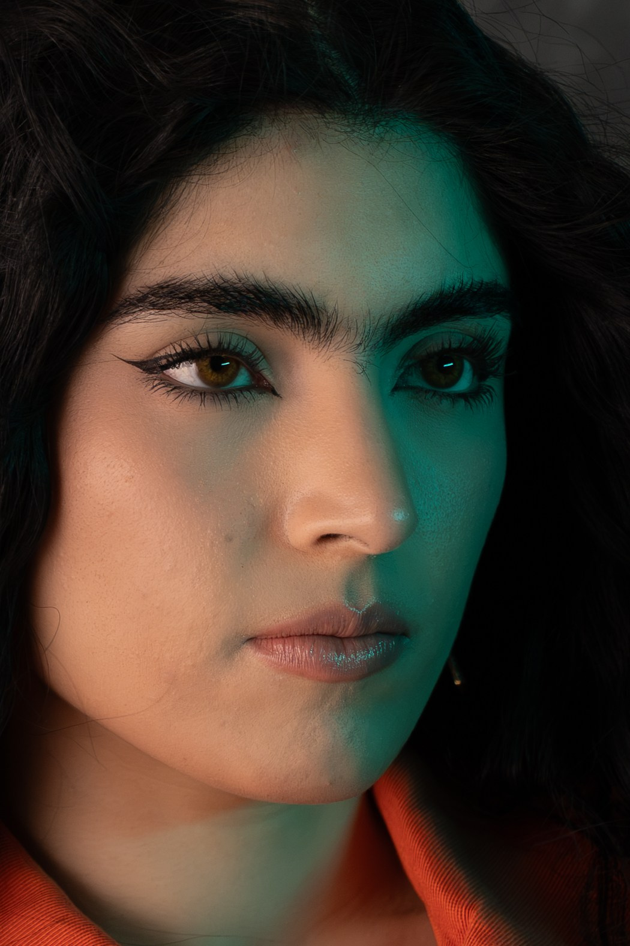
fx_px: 6999
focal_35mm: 266
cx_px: 46
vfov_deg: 7.7
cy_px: 631
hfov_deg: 5.1
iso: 1250
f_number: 4
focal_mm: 70
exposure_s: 1/200
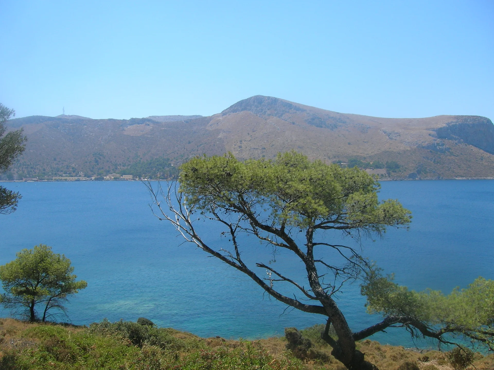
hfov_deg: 54.0
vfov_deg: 41.7
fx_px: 485
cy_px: 185
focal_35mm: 34
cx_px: 247
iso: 50
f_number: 4.9
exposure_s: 1/440
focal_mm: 5.7
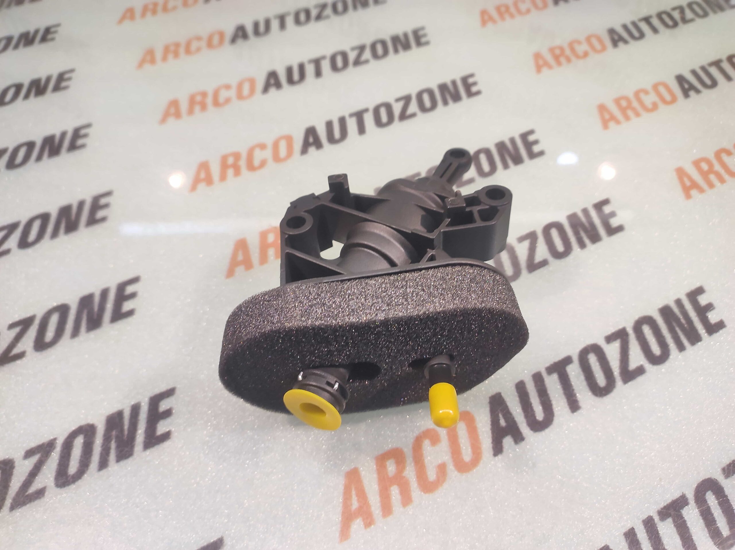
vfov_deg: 74.7
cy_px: 275
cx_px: 368
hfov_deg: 91.1
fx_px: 361
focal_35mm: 17
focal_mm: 4.74
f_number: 1.79
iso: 231
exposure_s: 1/33
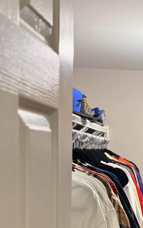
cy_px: 180
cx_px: 182
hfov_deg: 18.0
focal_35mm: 68
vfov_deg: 29.5
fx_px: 424
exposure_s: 1/60
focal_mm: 5.96
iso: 320
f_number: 1.6
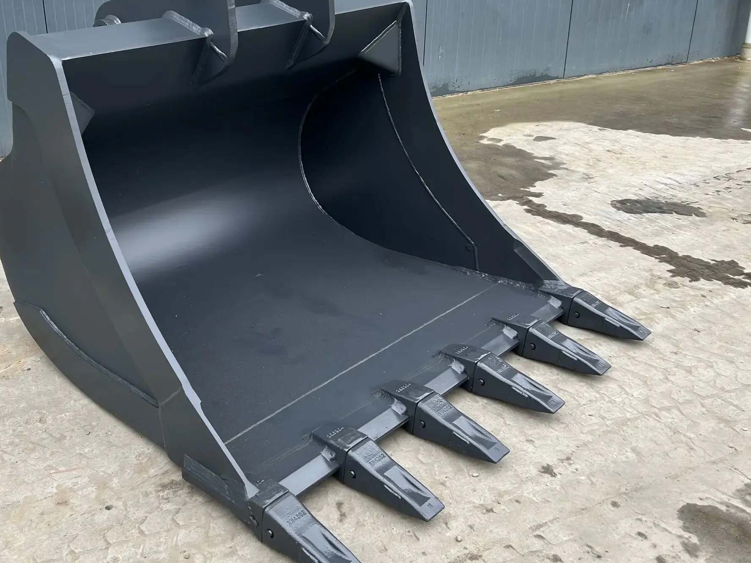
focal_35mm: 38
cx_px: 257
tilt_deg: -23.2
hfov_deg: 48.2
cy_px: 239
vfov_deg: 37.6
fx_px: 824
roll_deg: +1.8
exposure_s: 1/121
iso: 50
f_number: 1.5
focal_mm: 5.7
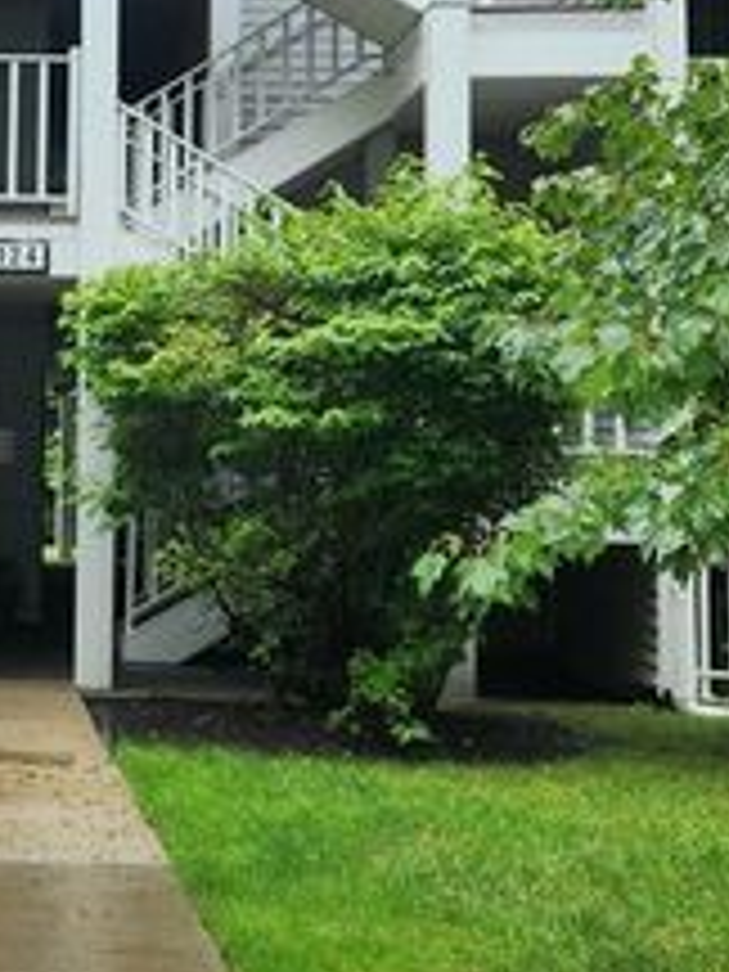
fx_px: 1994
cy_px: 272
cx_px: -117
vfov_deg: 27.1
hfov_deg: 19.6
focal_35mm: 71
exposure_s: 1/330
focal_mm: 5.4
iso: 20
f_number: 1.8
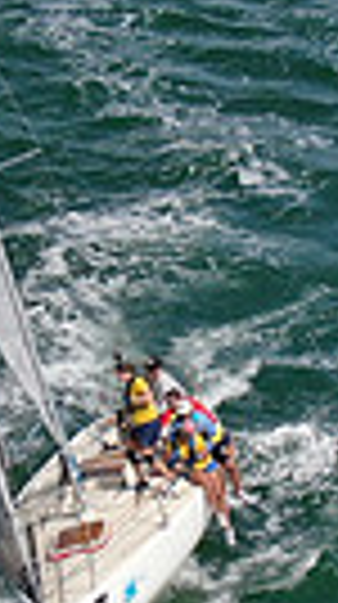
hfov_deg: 5.4
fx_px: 3615
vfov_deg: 9.5
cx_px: 158
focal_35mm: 226
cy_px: 335
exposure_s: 1/1000
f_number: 3.8
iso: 100
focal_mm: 8.6
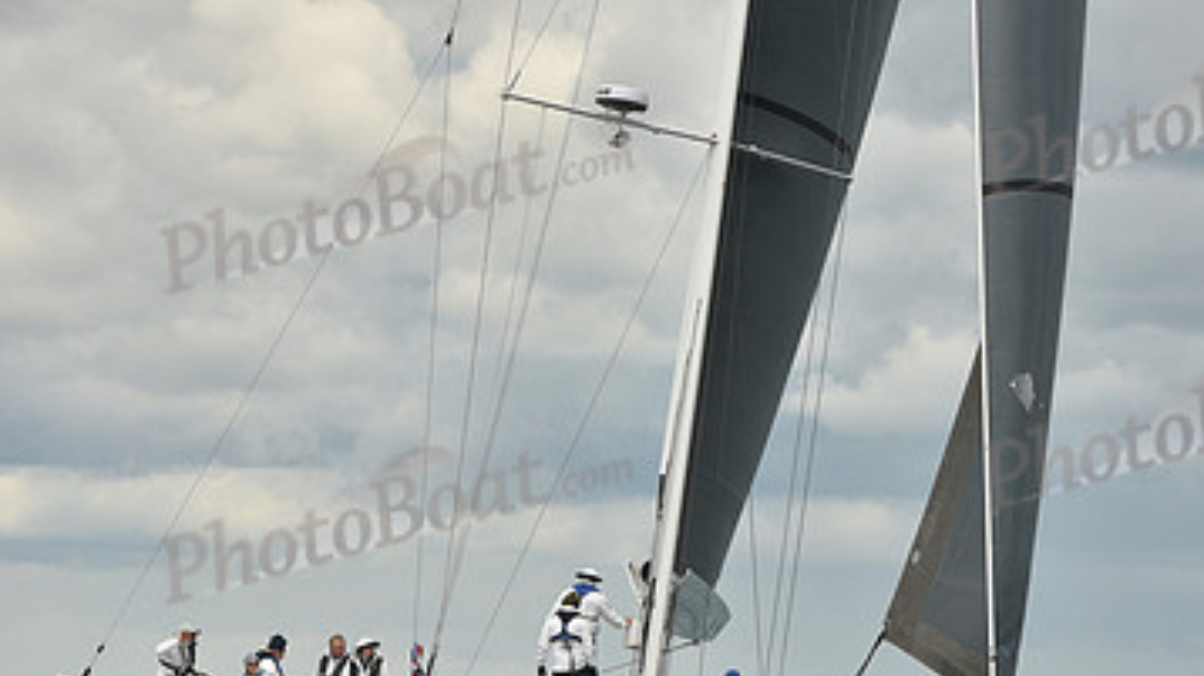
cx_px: 811
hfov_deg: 7.3
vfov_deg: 4.1
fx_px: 9478
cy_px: 644
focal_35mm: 297
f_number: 11
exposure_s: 1/800
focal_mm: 175
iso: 320
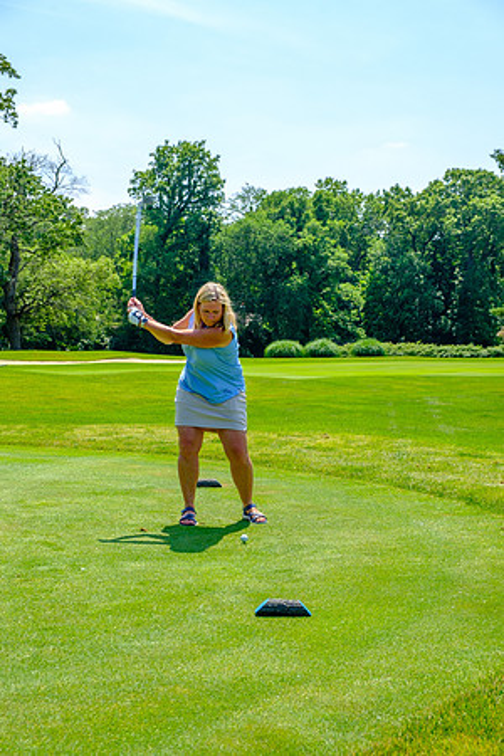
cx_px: 252
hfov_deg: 23.0
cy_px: 378
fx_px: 1239
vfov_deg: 33.9
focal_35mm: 59
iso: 200
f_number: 5.6
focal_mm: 39
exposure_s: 1/250
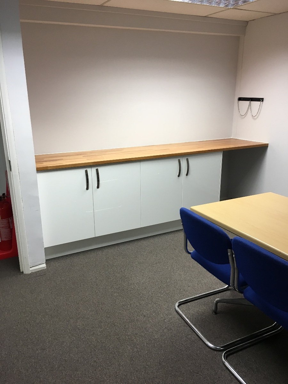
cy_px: 192
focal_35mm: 29
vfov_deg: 61.7
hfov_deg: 48.2
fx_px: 322
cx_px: 144
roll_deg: +0.6
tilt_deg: -16.0
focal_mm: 4.15
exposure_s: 1/33
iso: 40
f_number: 2.2
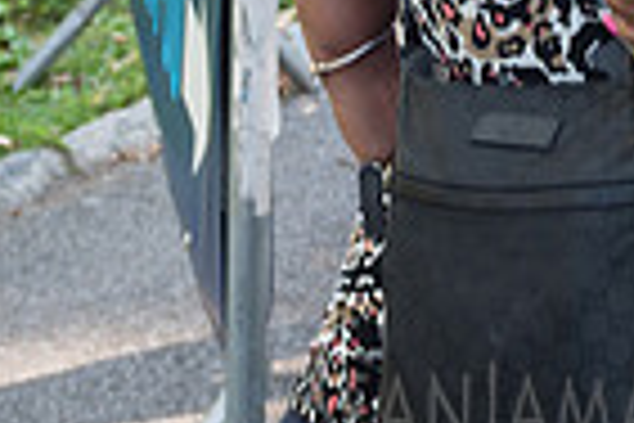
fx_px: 2360
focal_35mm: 134
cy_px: -413
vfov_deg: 9.6
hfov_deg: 15.0
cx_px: 665
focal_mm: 24
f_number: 4
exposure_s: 1/60
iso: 200
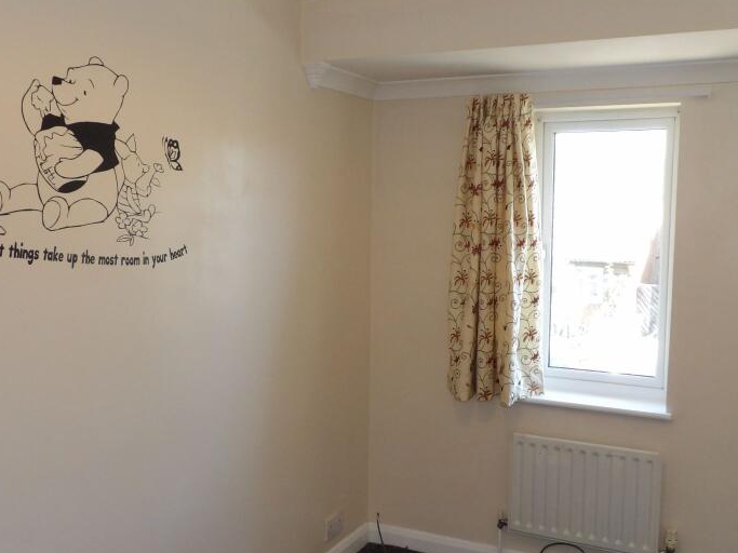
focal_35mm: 36
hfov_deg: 51.4
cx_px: 366
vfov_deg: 39.6
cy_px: 288
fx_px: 767
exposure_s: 1/60
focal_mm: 4.3
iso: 200
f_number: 3.2
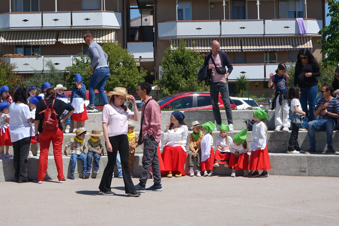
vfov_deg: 17.3
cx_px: 170
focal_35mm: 79
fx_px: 744
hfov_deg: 25.7
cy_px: 113
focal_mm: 53
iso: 64
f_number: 11
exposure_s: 1/125
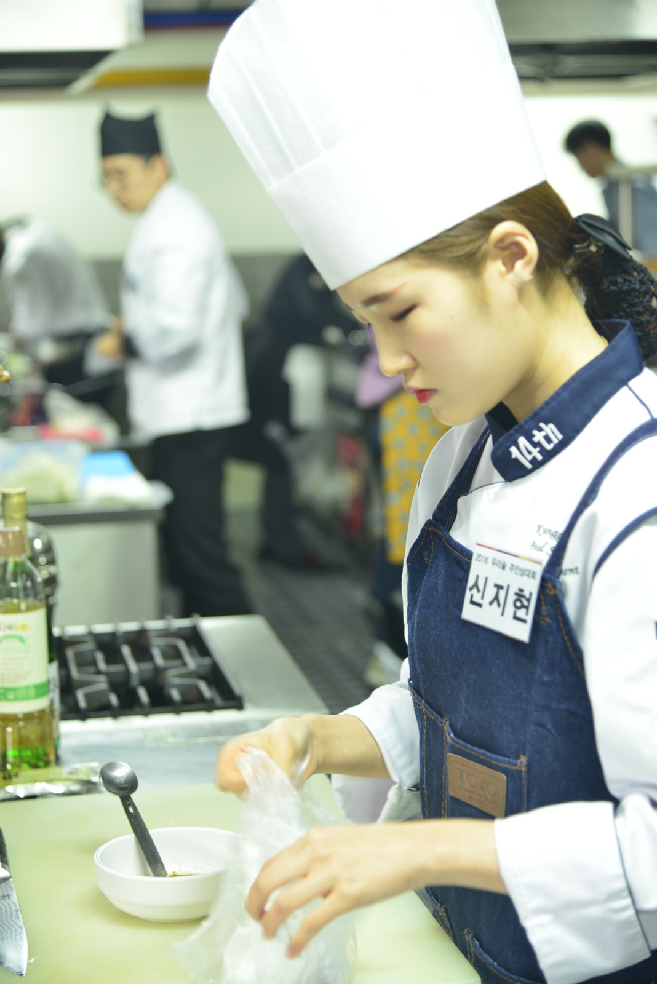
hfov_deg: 19.5
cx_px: 328
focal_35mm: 70
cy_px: 492
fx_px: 1914
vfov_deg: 28.8
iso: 800
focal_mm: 70
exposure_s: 1/25
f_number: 4
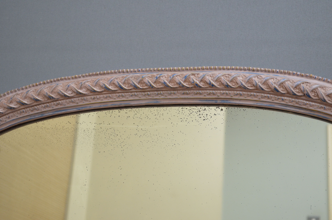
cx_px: 166
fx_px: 621
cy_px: 110
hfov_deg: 29.9
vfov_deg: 20.1
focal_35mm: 68
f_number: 5.6
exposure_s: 1/125
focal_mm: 45
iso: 1250
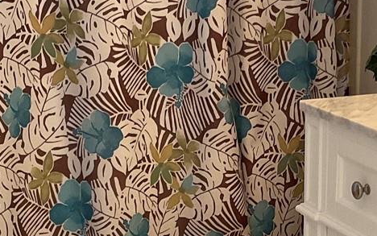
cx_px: 276
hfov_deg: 19.7
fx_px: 1079
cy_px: 229
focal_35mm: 105
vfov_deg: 12.4
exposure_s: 1/60
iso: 100
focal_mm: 3
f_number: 1.8
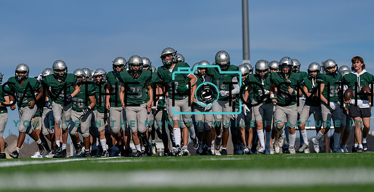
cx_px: 187
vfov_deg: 8.4
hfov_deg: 16.3
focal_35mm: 135
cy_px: 96
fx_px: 1309
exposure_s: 1/3200
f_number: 2.8
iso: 100
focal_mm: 126
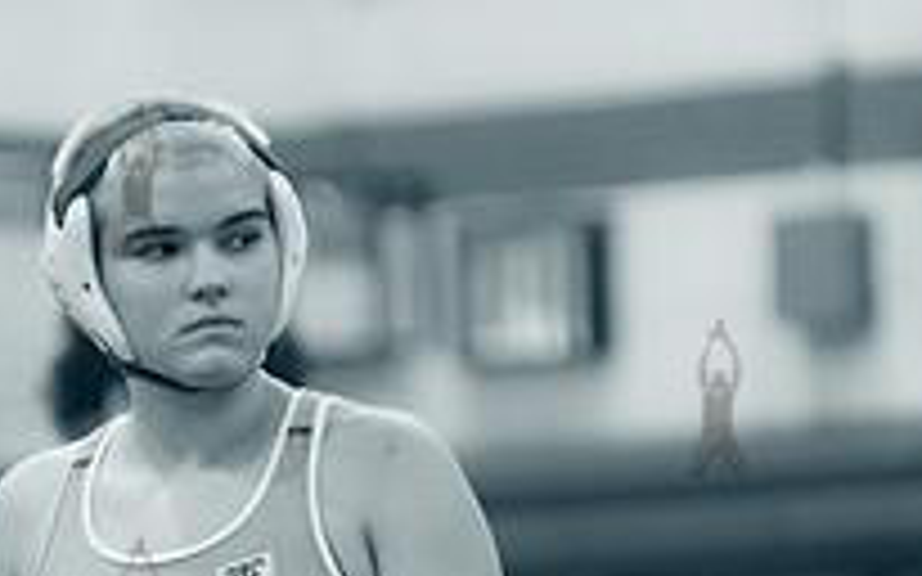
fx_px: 14520
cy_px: 614
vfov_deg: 2.3
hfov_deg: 3.6
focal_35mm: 578
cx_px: 135
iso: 5000
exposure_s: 1/400
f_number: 3.2
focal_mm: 200
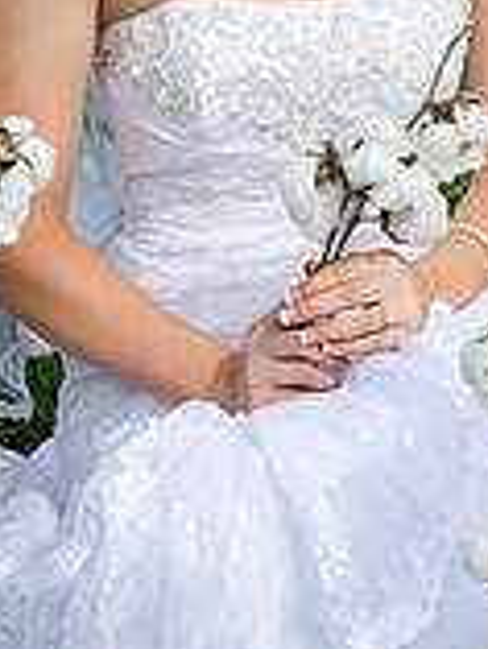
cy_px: 186
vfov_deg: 6.2
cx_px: 341
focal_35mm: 320
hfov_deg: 4.7
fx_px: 6007
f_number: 8
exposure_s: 1/160
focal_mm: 116
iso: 200
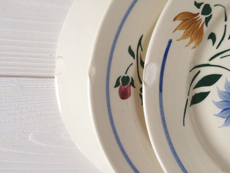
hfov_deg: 61.7
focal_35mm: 29
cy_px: 86
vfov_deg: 48.2
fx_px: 193
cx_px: 115
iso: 40
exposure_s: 1/50
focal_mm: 4.15
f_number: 2.2
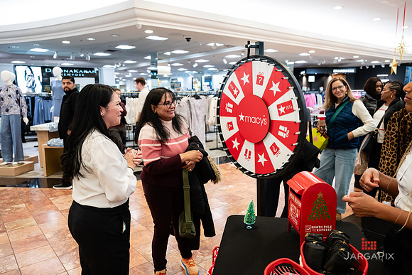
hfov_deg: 66.7
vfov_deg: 47.4
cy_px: 138
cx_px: 206
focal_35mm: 27
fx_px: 313
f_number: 3.2
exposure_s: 1/125
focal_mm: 26.5
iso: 1000
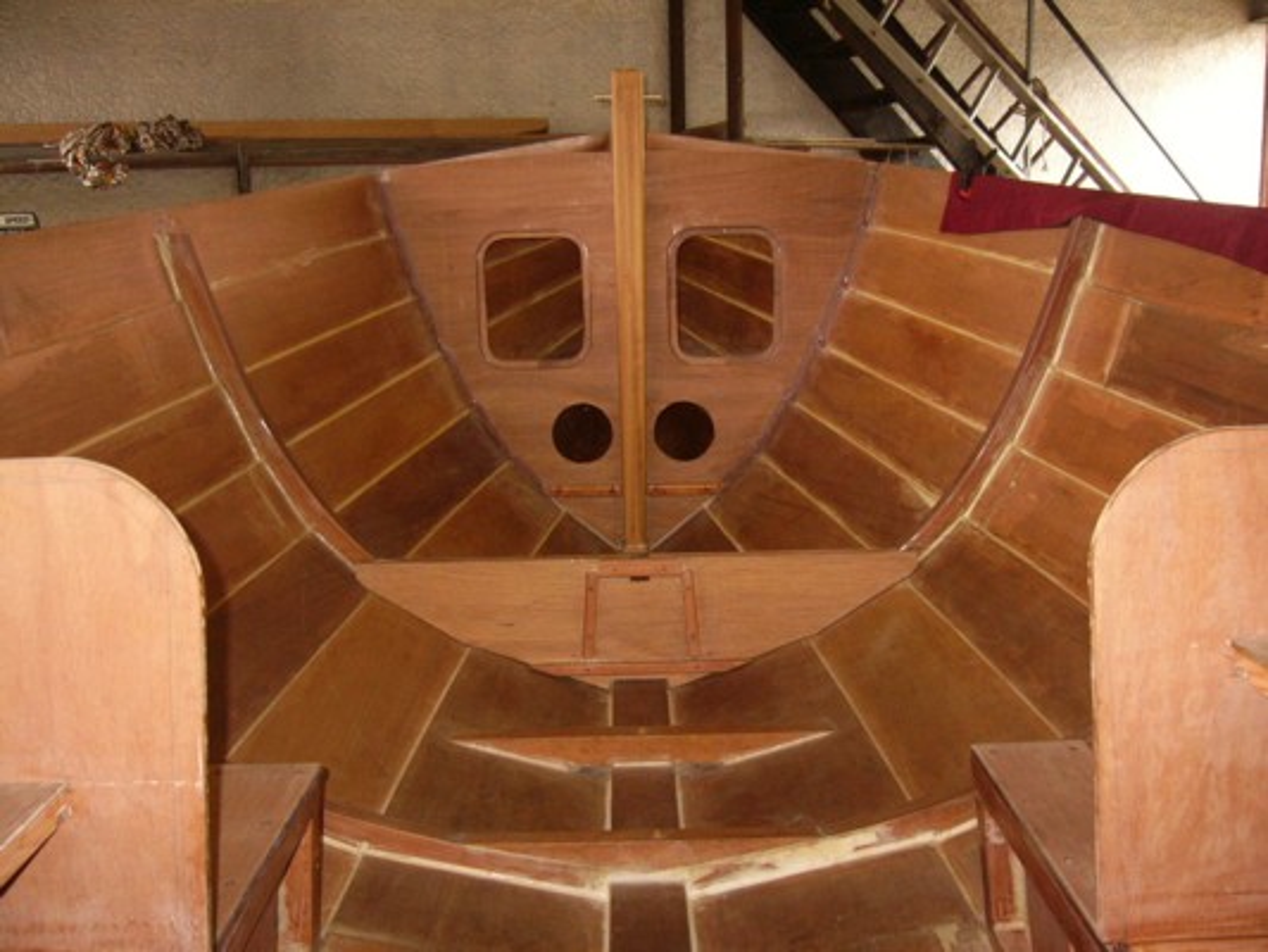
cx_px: 634
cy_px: 476
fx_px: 1282
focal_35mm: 35
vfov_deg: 40.7
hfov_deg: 52.6
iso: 100
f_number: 2.8
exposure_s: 1/60
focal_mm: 5.8
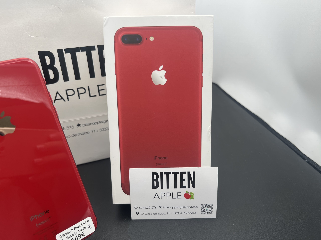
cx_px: 160
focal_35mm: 26
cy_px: 120
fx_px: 241
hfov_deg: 67.3
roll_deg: +1.0
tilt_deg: -34.5
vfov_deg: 53.1
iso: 50
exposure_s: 1/422
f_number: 1.5
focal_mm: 5.7
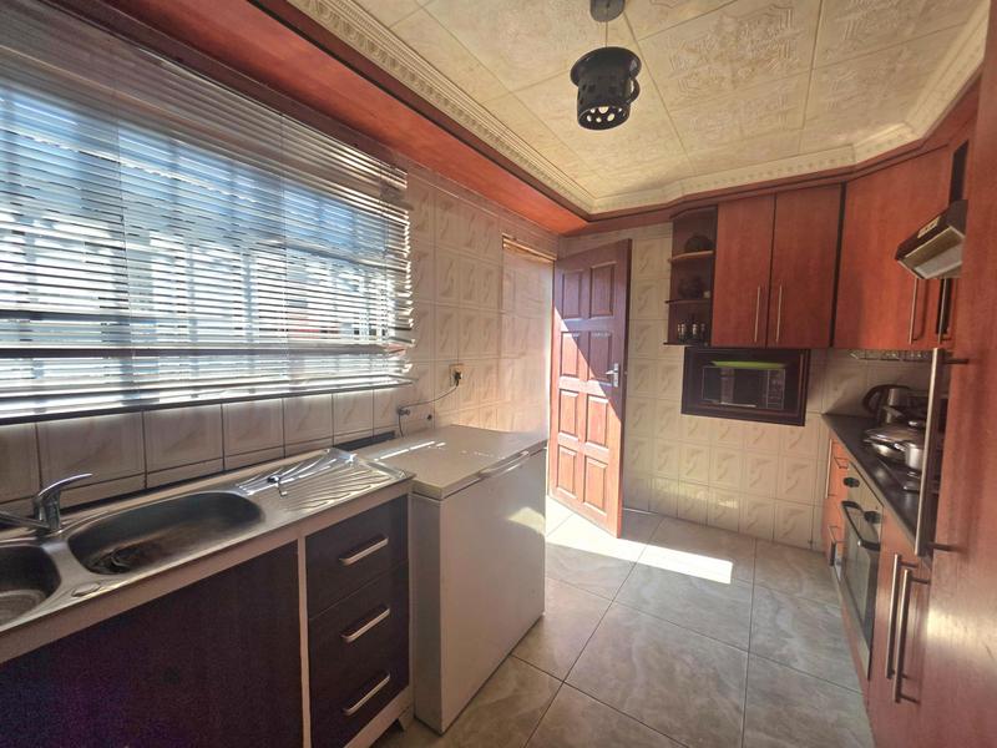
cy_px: 374
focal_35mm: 13
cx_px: 498
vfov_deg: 89.9
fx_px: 374
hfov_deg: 106.2
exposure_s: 1/370
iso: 64
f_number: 1.9
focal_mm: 2.2
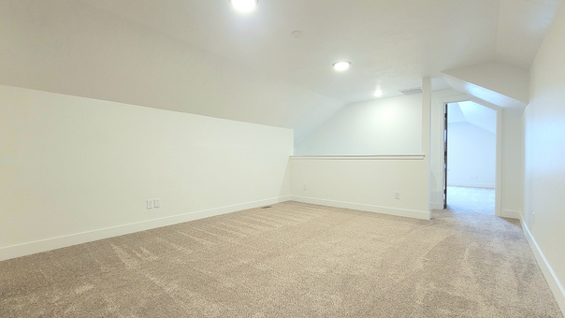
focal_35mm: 15
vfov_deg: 70.5
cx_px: 275
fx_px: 225
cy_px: 164
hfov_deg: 103.0
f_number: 2.2
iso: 250
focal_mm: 2.2
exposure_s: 1/60.2
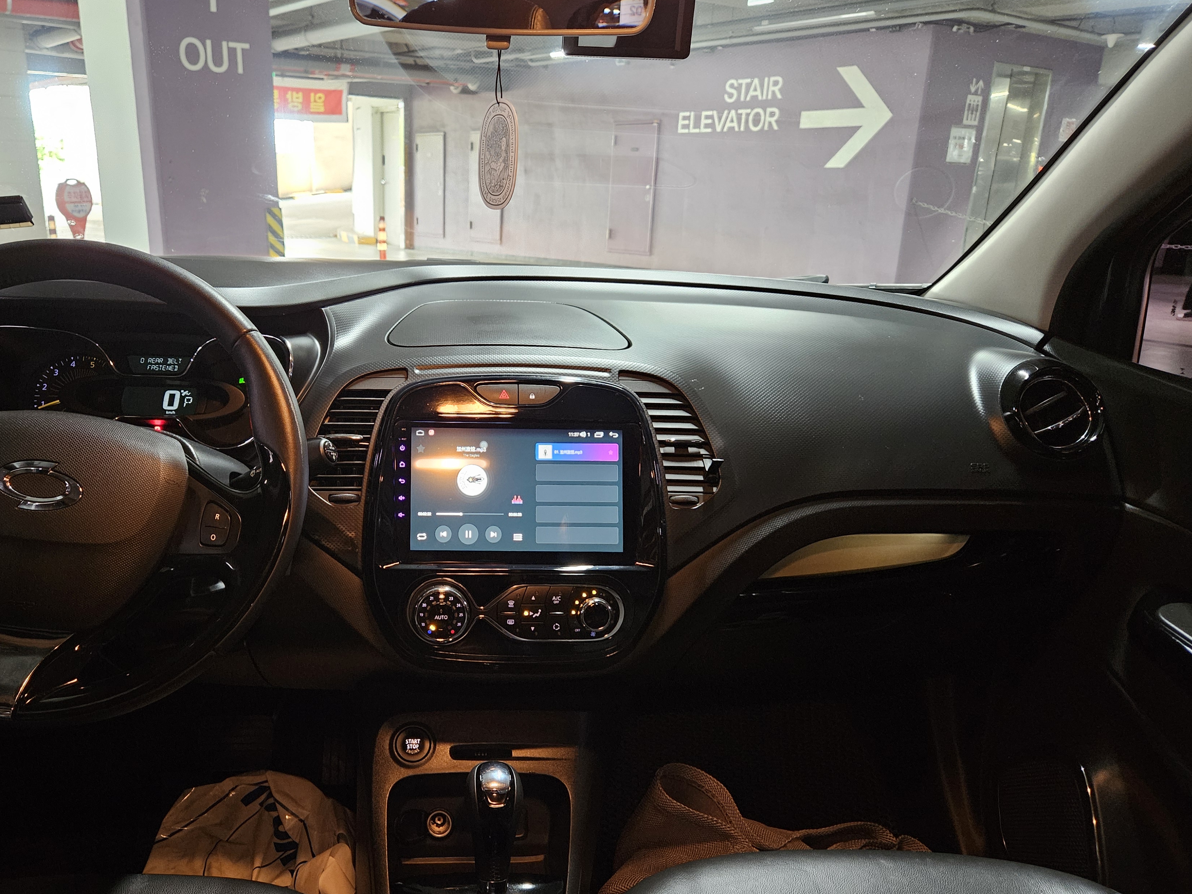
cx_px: 469
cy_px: 493
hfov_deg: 62.8
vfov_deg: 49.7
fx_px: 964
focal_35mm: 28
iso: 640
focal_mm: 5.4
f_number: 1.8
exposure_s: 1/40
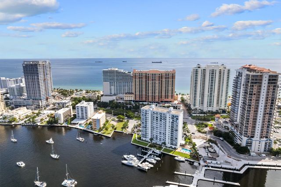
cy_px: 94
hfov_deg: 78.6
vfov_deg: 57.2
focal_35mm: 22
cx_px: 140
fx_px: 172
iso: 100
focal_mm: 8.38
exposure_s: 1/1500
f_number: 2.8
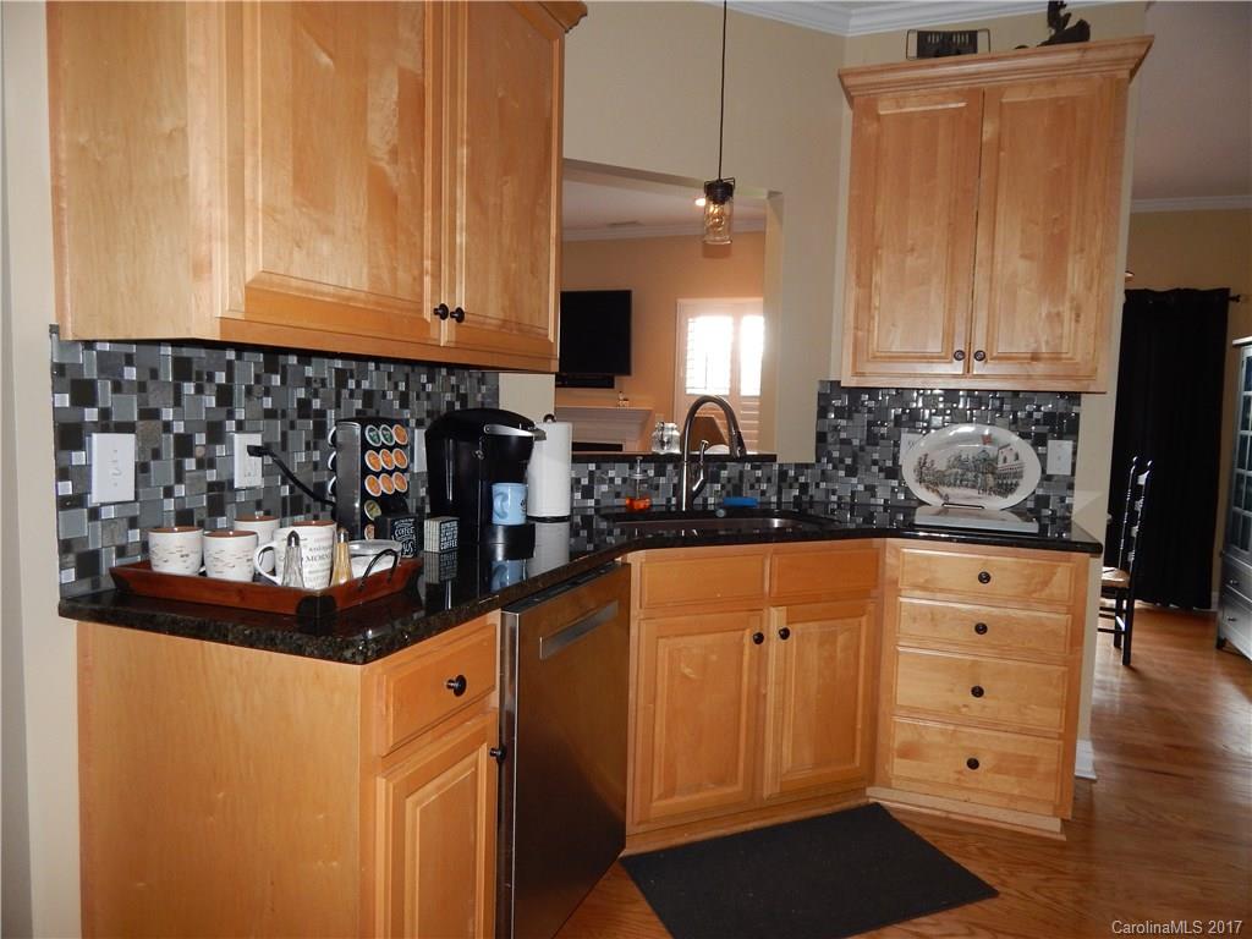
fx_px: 796
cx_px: 626
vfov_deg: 61.1
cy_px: 470
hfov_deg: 76.4
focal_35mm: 22
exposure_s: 1/30
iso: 200
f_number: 3
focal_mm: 4
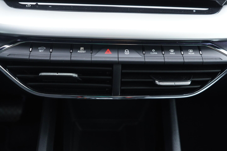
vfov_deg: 36.9
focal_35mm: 36
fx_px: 227
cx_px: 114
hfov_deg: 53.1
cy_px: 76
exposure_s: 1/40
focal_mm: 24
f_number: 2.8
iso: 500
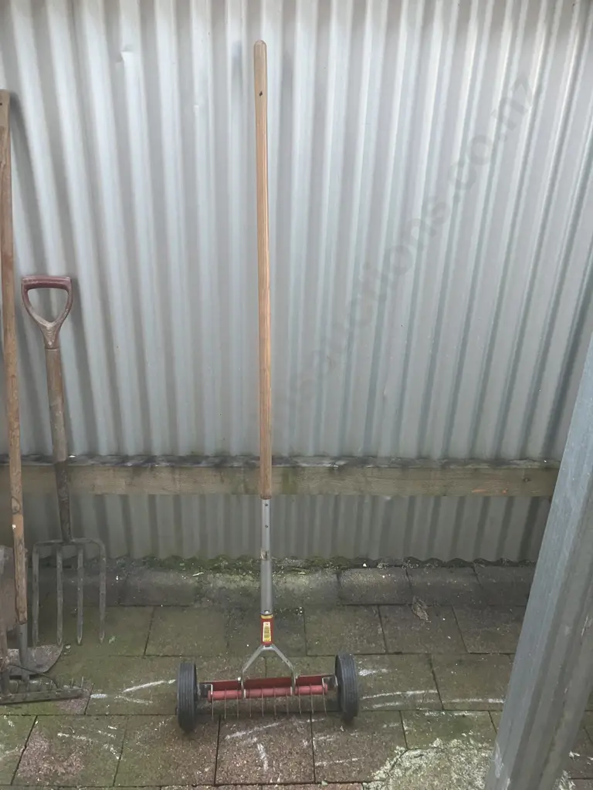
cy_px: 395
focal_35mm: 28
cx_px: 296
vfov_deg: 63.4
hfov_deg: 49.7
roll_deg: -3.1
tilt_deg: -23.9
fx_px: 640
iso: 160
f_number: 1.8
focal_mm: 3.99
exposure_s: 1/60
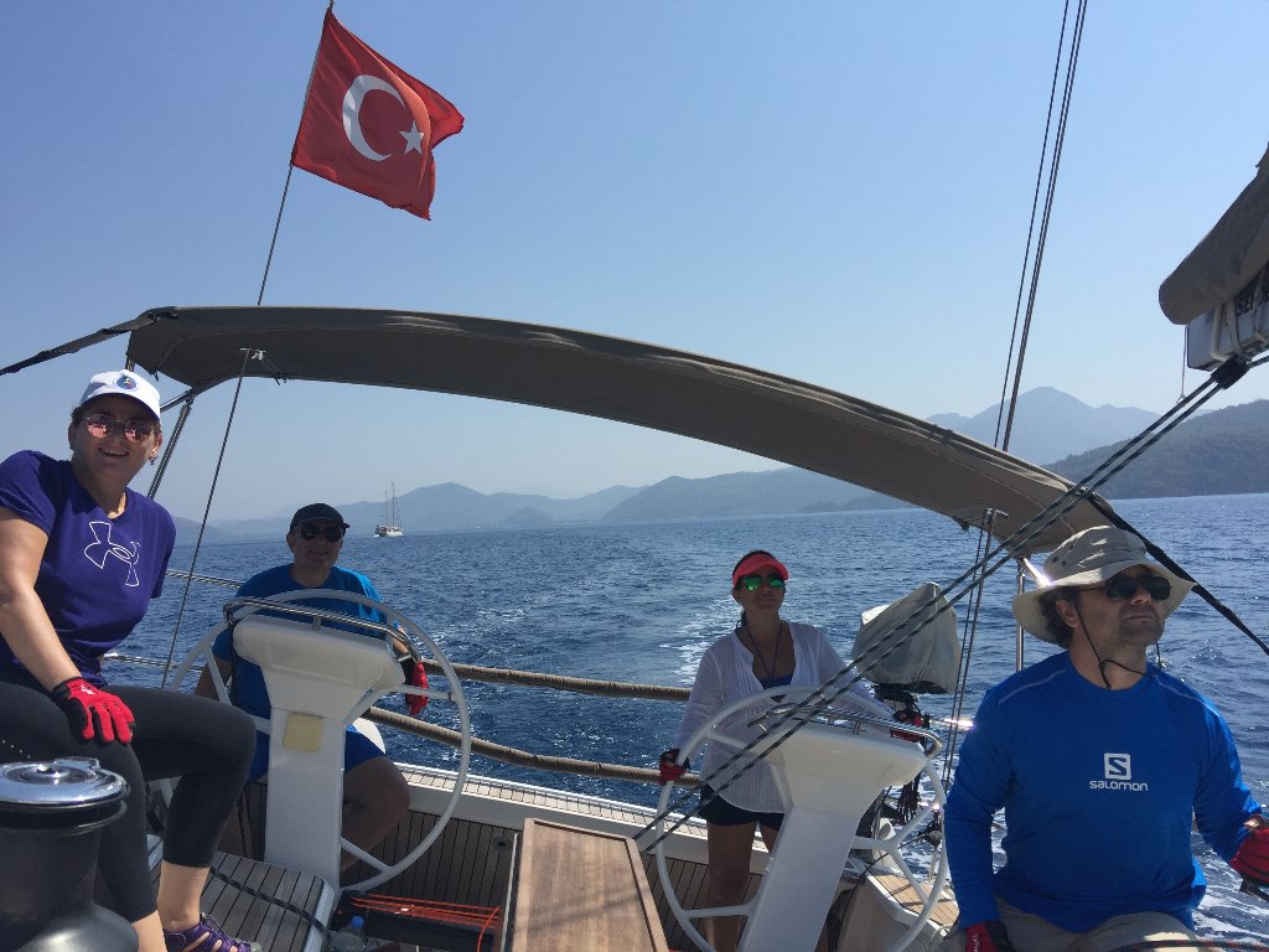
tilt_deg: +3.5
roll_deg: +2.8
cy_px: 476
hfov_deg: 61.7
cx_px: 634
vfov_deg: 48.2
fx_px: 1063
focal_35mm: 29
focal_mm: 4.15
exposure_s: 1/3049
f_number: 2.2
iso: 32
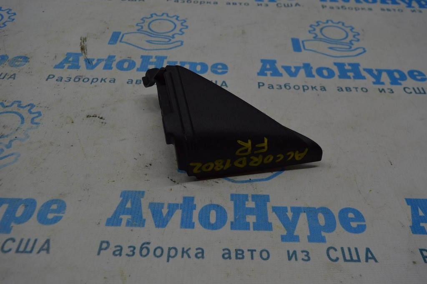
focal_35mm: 27
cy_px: 142
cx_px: 214
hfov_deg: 67.4
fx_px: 320
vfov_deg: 47.9
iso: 320
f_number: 5.6
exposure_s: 1/125
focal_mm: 18
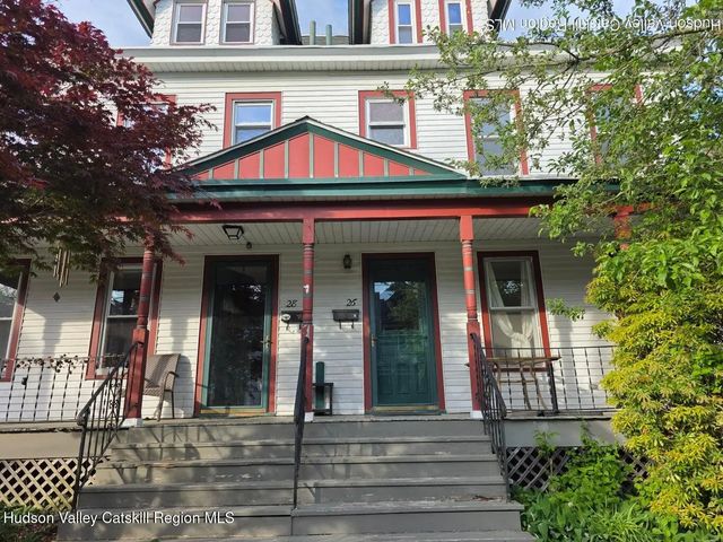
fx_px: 480
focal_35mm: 23
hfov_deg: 73.9
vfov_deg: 58.9
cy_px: 271
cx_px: 362
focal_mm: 6.3
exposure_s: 1/1402
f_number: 1.7
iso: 80
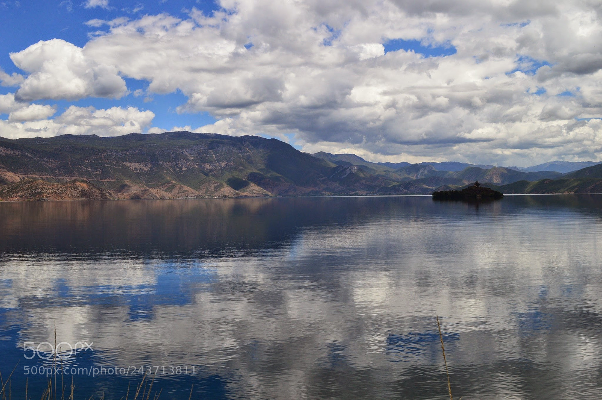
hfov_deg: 49.6
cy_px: 200
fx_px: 652
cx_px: 301
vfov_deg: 34.2
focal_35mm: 39
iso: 360
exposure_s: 1/500
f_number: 11
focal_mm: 26
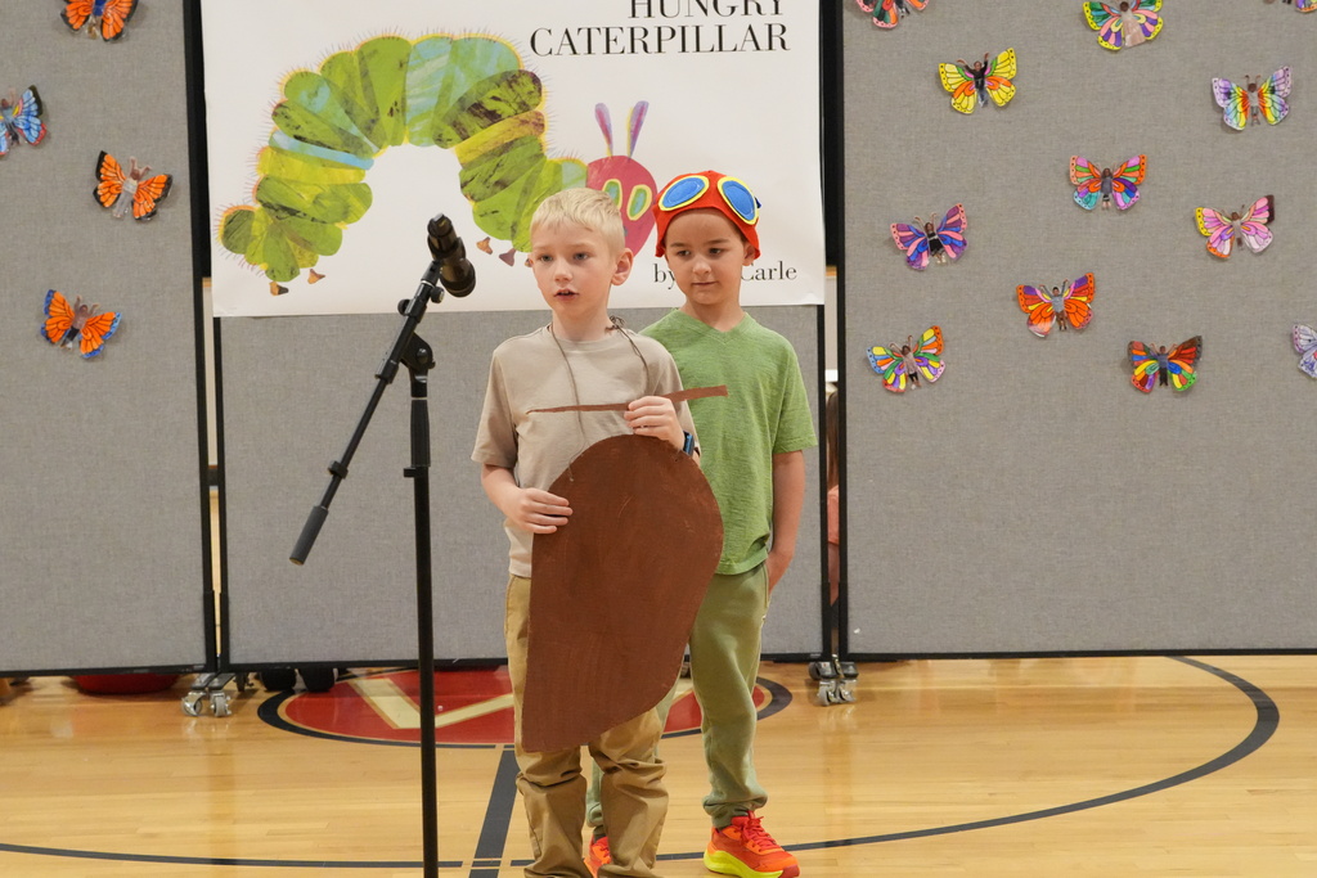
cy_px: 439
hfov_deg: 28.1
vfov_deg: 18.9
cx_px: 658
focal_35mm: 72
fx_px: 2634
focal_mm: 48
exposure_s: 1/320
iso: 6400
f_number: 4.5
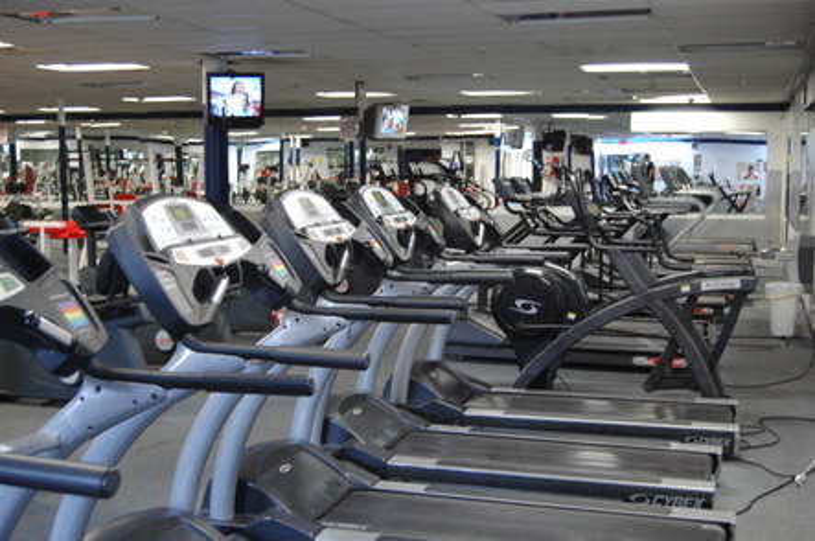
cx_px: 408
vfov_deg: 28.9
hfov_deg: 42.4
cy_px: 270
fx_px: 1051
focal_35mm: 46
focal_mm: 31
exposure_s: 1/15
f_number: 4.5
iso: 800
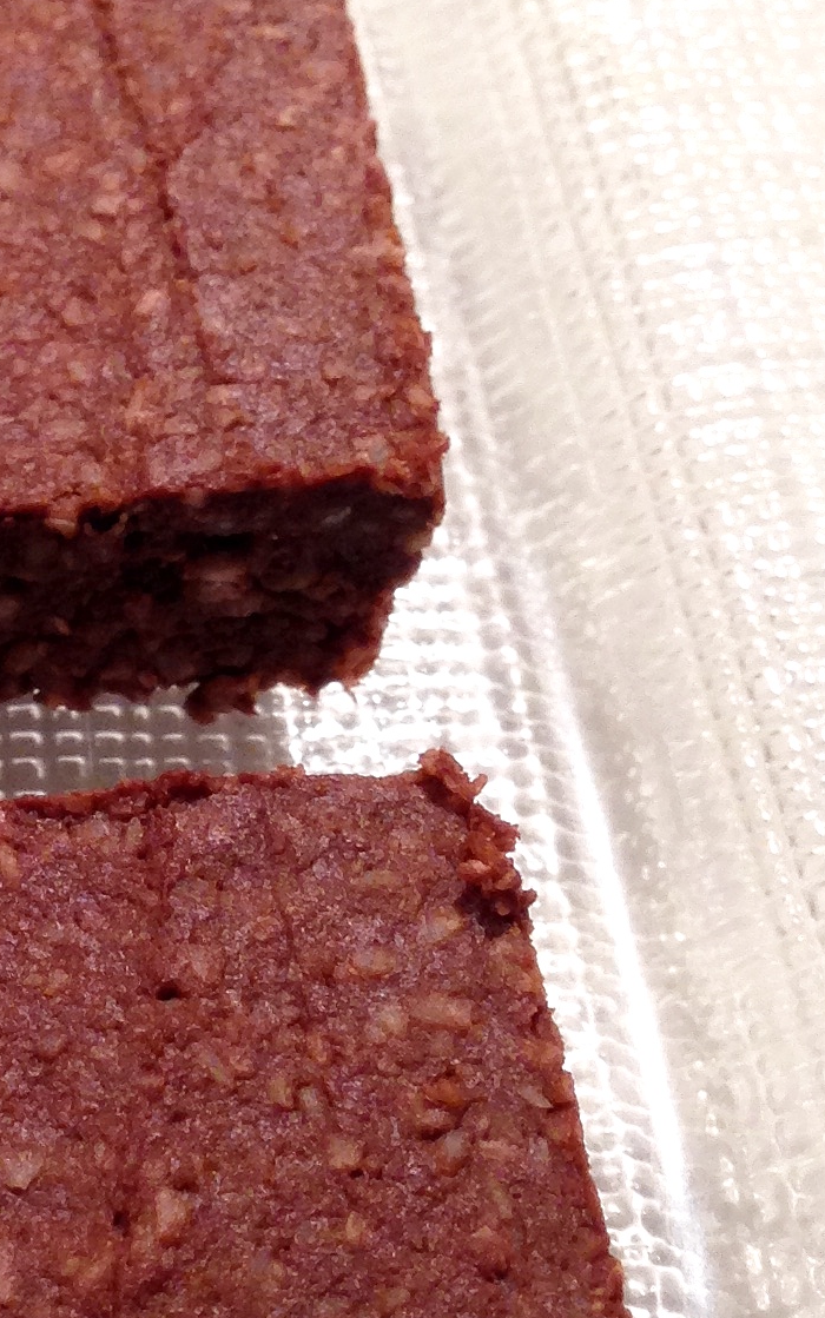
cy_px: 535
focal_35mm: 102
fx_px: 3667
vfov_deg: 20.4
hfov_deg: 12.3
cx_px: -376
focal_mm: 4.12
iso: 100
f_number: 2.4
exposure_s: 1/20
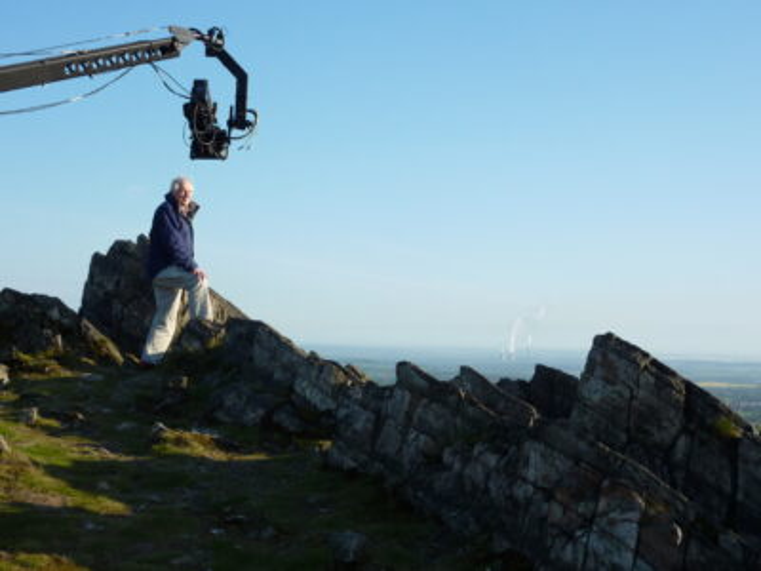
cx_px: 380
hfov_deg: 36.8
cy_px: 286
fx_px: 1143
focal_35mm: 52
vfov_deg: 28.0
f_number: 3.8
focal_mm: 8.5
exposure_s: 1/400
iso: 80
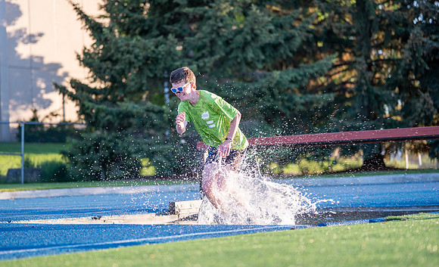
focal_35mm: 90
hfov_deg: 23.1
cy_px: 122
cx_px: 217
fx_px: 1072
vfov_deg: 14.2
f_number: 1.8
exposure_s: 1/500
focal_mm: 85
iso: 100
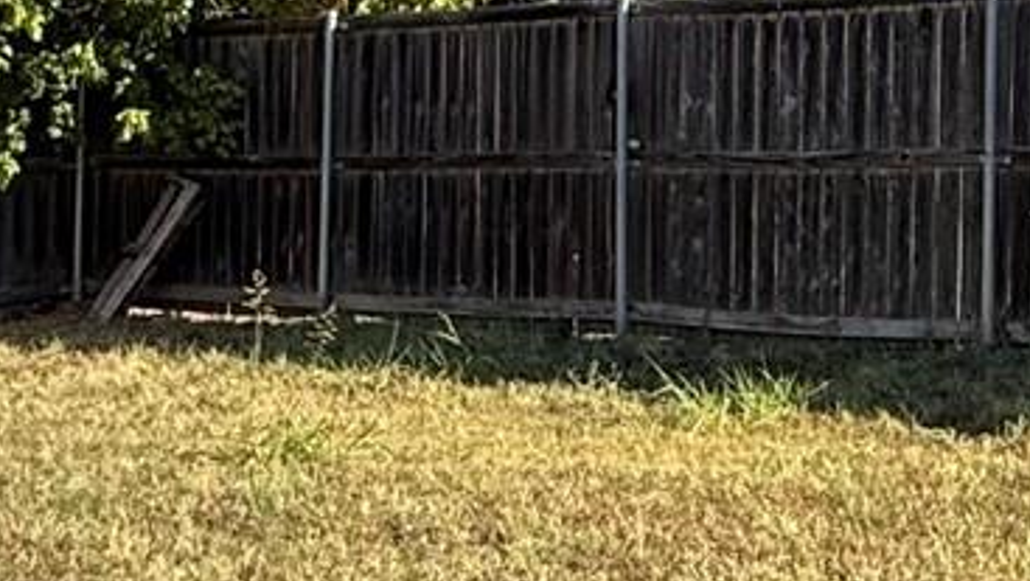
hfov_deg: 24.1
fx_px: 2323
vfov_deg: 13.8
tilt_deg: +3.7
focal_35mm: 85
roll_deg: -0.2
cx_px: 977
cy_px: -112
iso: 50
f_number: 2.2
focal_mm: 2.22
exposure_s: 1/841
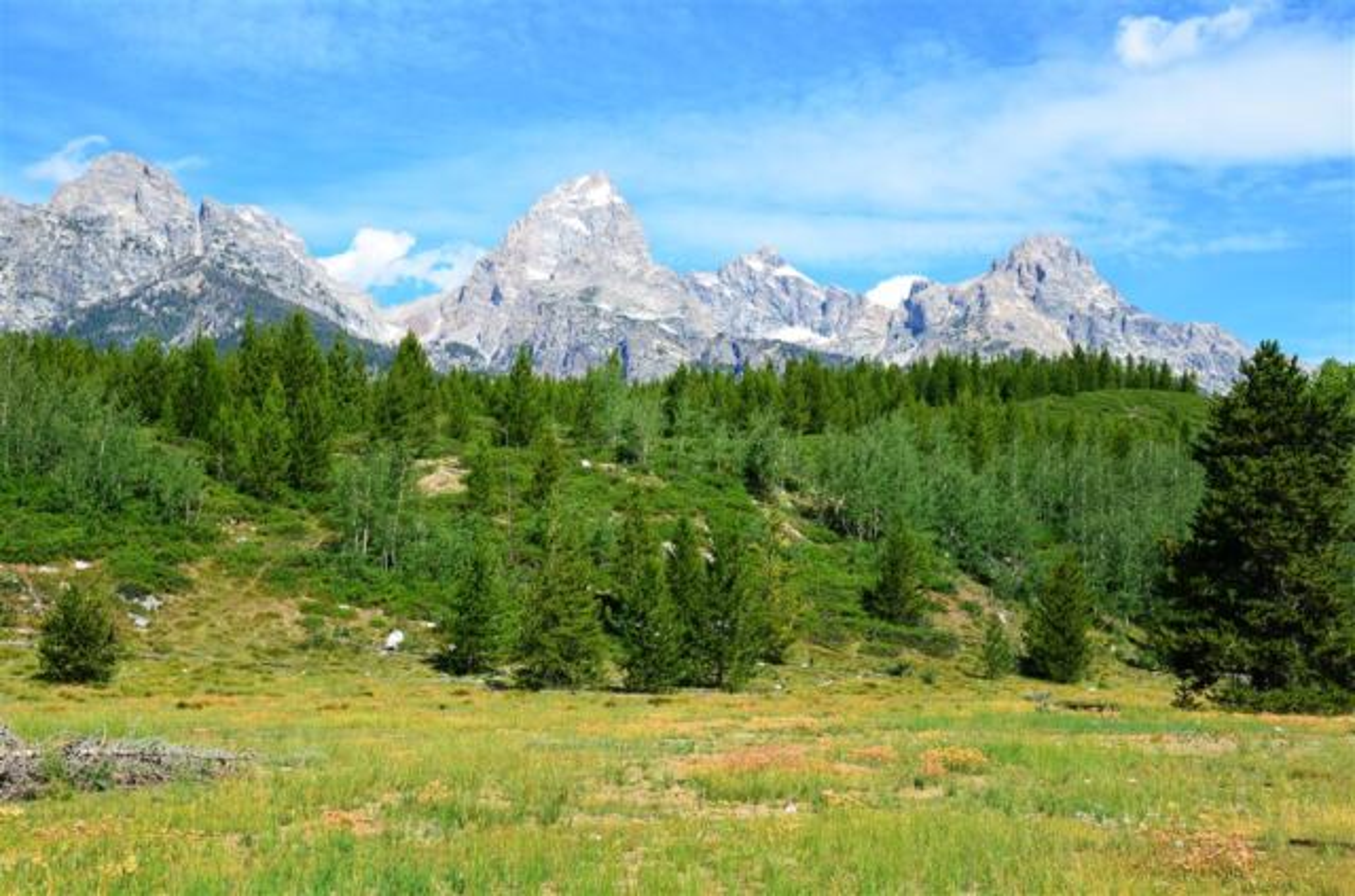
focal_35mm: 48
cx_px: 678
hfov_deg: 41.2
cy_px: 448
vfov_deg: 27.9
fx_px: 1802
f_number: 11
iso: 100
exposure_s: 1/125
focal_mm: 32
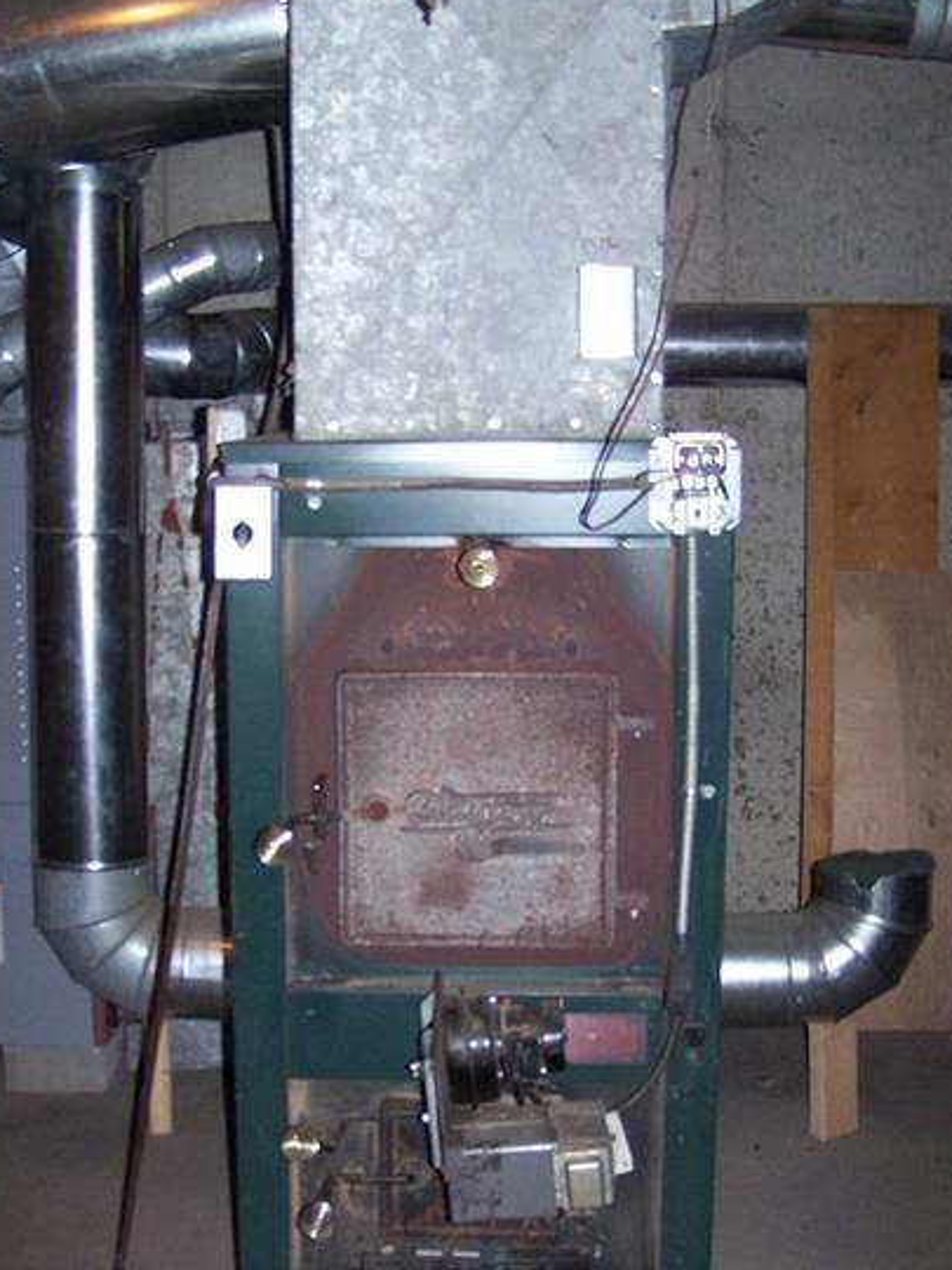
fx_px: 1980
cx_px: 423
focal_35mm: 54
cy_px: 800
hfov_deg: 27.0
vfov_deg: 35.3
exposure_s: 1/60
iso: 140
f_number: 2.8
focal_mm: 6.3
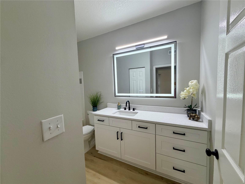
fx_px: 99
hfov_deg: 102.1
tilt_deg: -4.5
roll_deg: +2.4
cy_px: 92
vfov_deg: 85.7
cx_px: 122
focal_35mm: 14
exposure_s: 1/120
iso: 160
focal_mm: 2.22
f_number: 2.2
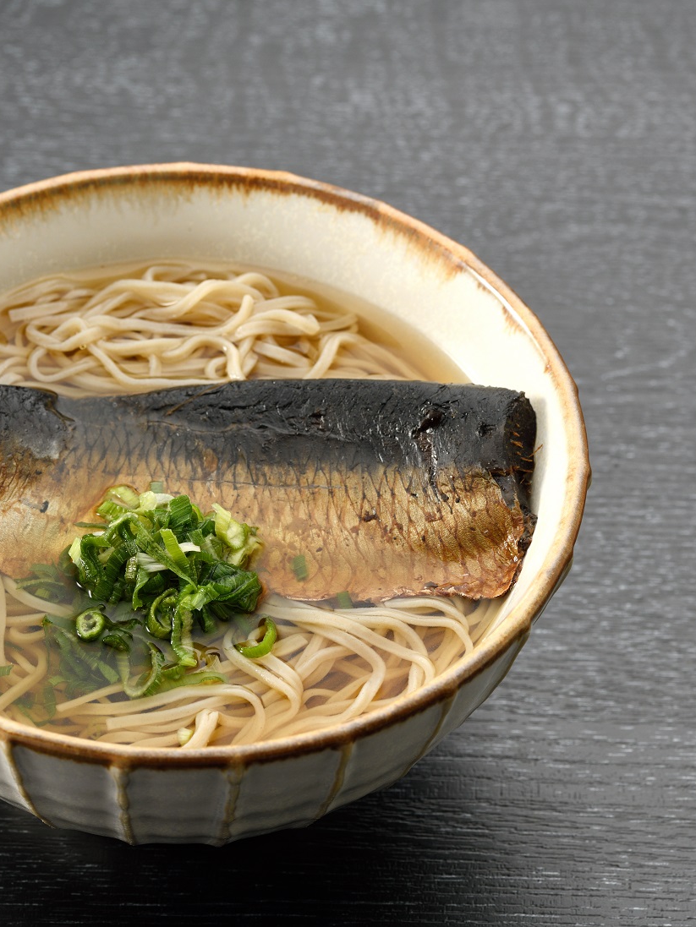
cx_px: 162
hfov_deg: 9.7
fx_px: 4074
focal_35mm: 152
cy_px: 464
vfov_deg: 13.0
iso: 100
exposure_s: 1/125
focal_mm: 105
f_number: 9.5
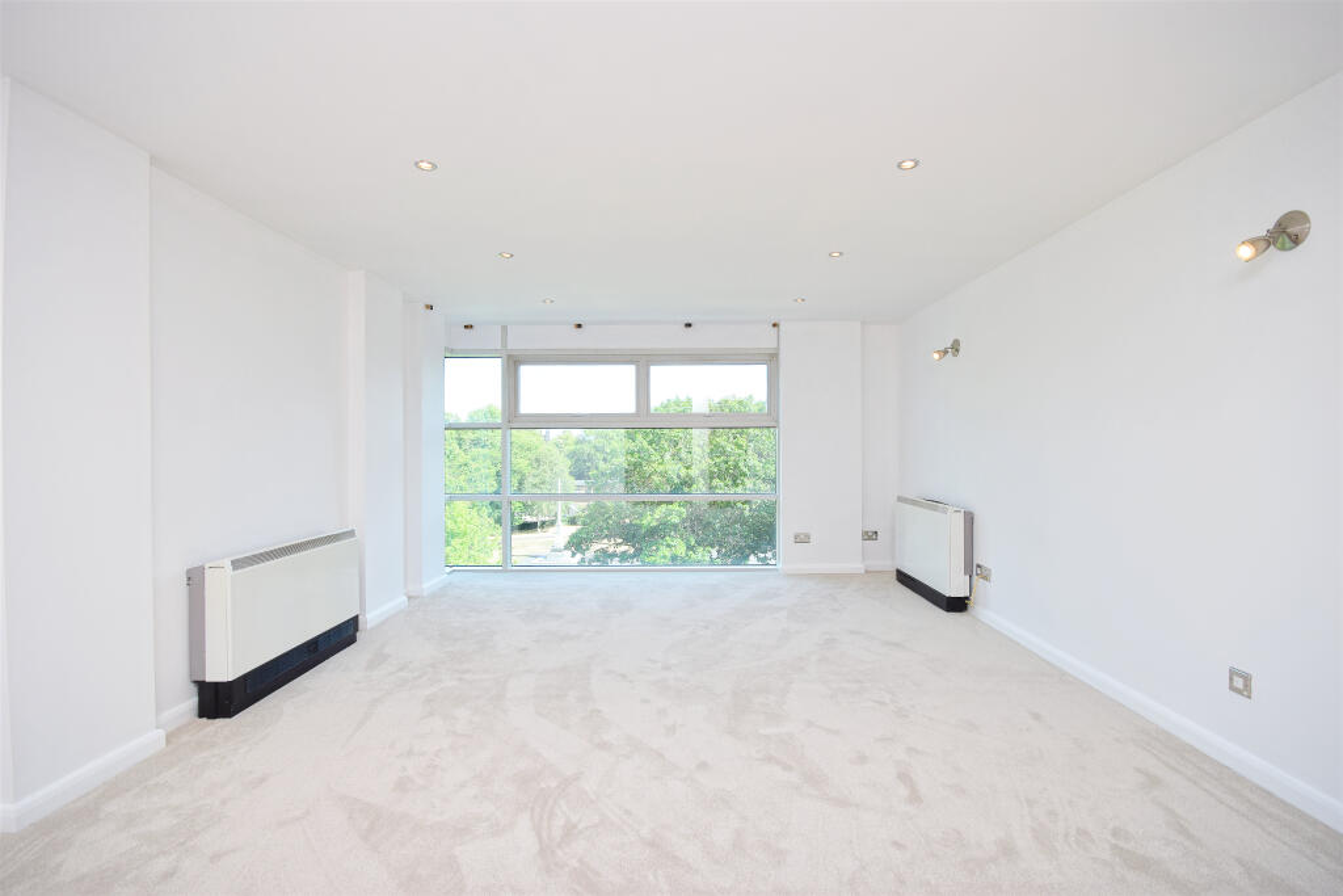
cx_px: 672
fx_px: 560
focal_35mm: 15
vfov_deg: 77.3
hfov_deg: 100.4
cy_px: 448
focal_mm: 10
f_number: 7.1
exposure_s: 1/200
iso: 400
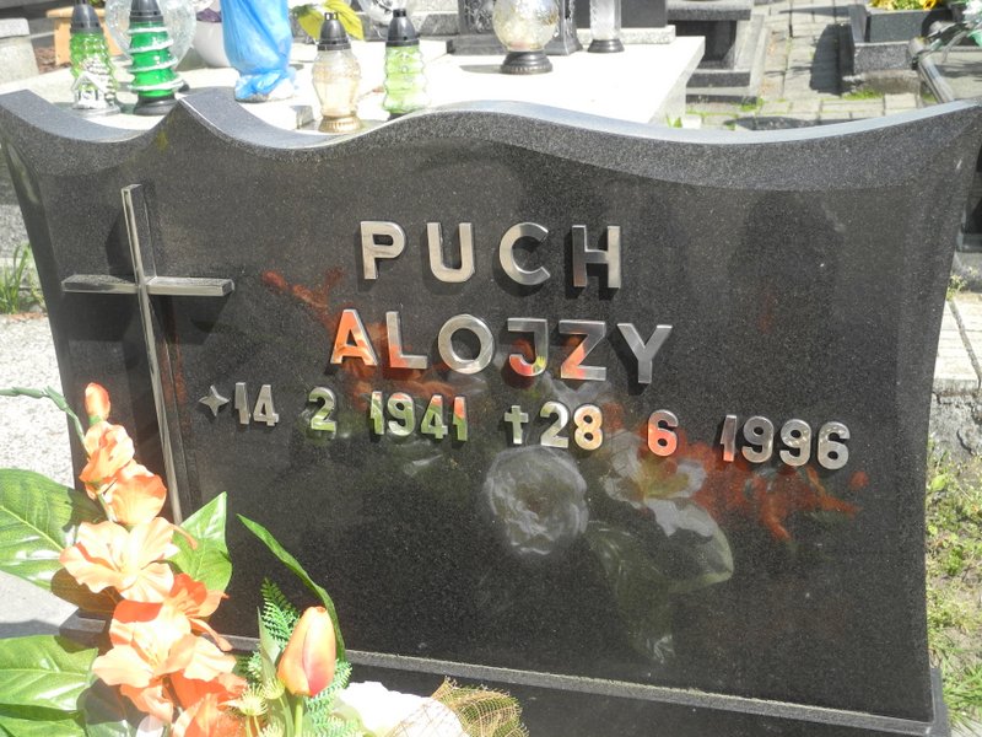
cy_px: 368
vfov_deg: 32.2
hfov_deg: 42.1
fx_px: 1277
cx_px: 491
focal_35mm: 45
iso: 100
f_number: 3.2
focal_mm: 9.7
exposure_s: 1/500
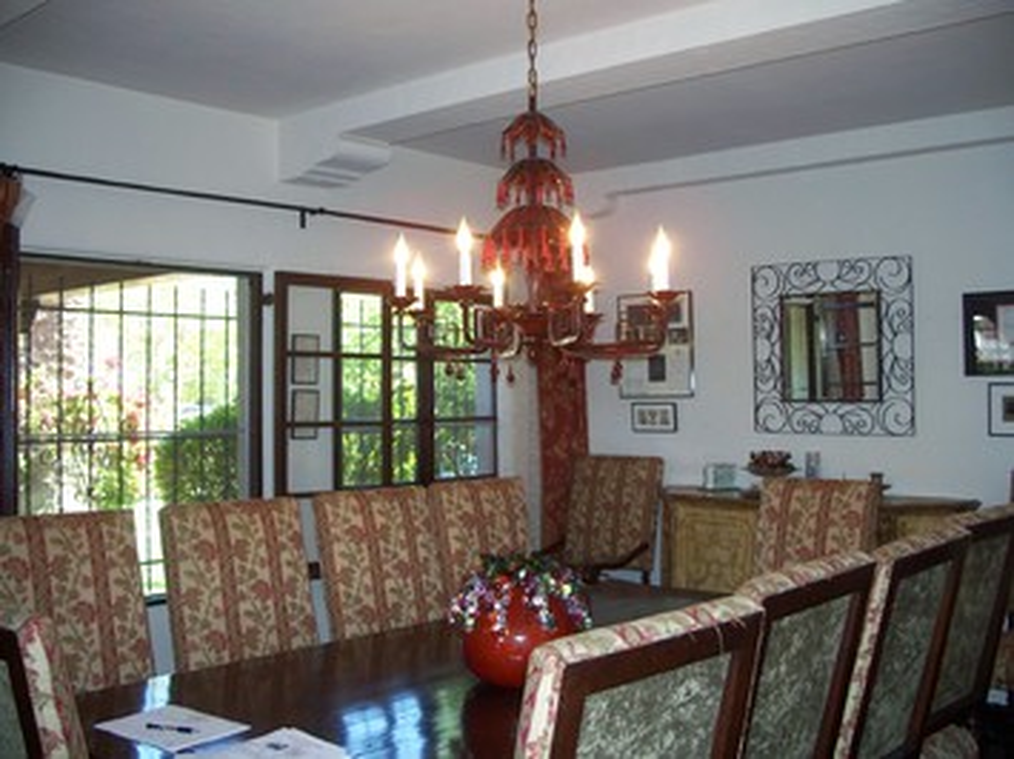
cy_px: 380
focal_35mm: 37
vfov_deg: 38.6
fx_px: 1083
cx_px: 507
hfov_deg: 50.2
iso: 200
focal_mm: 7.8
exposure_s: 1/60
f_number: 2.8
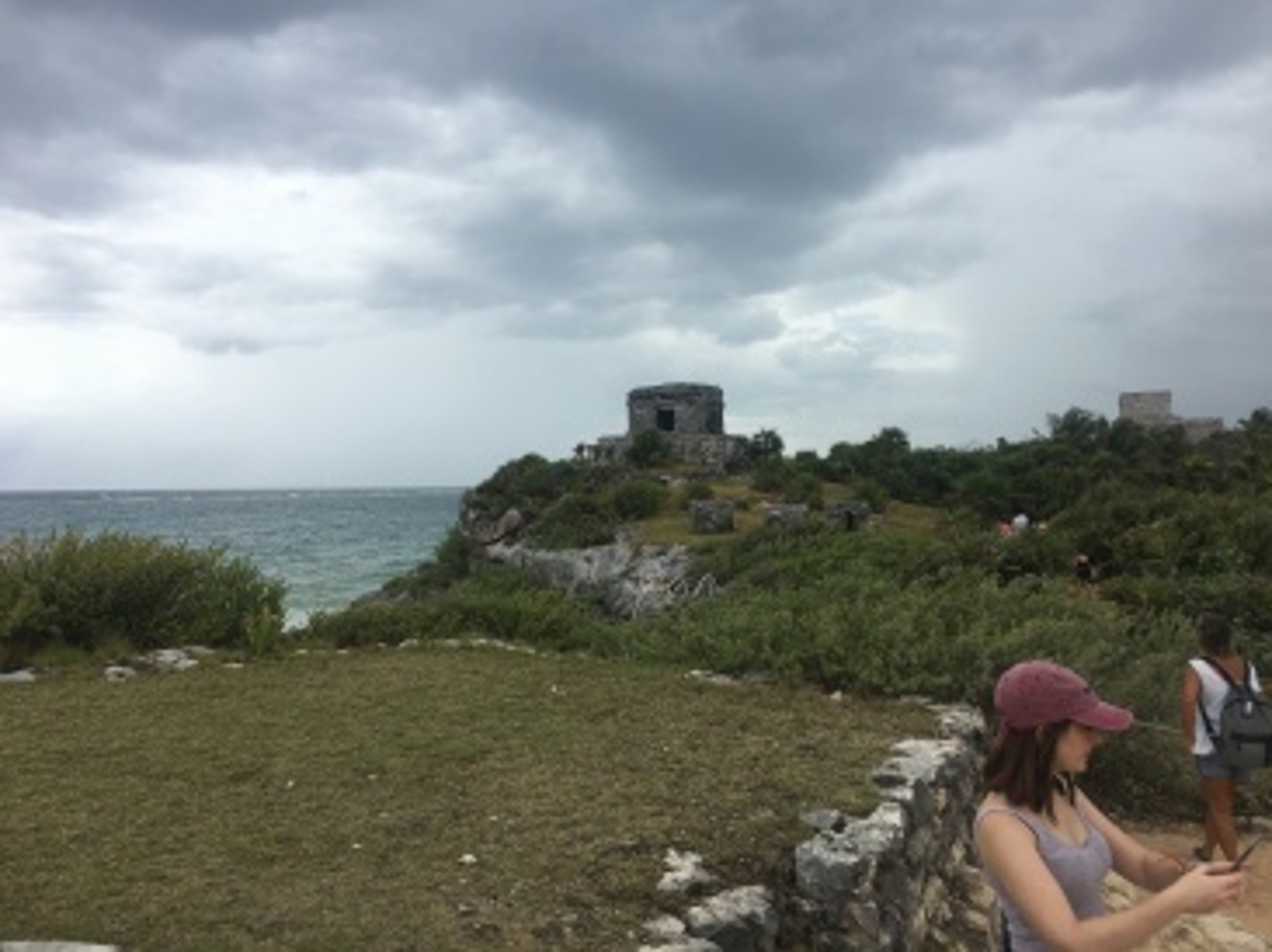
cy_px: 476
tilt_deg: +0.9
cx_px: 636
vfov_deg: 48.2
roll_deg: +0.6
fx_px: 1065
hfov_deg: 61.7
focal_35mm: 29
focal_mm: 4.15
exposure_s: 1/1479
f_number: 2.2
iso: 25
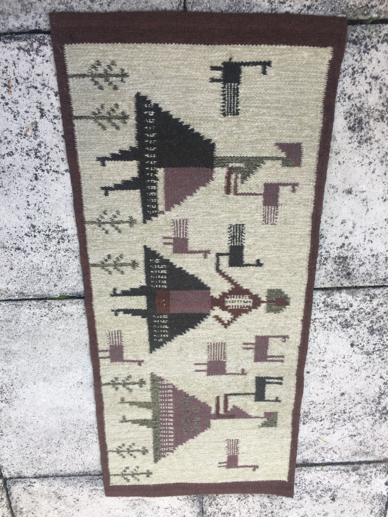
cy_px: 258
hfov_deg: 48.2
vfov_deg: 61.7
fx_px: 433
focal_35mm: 29
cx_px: 194
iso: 32
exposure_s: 1/100
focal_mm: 4.15
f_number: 2.2
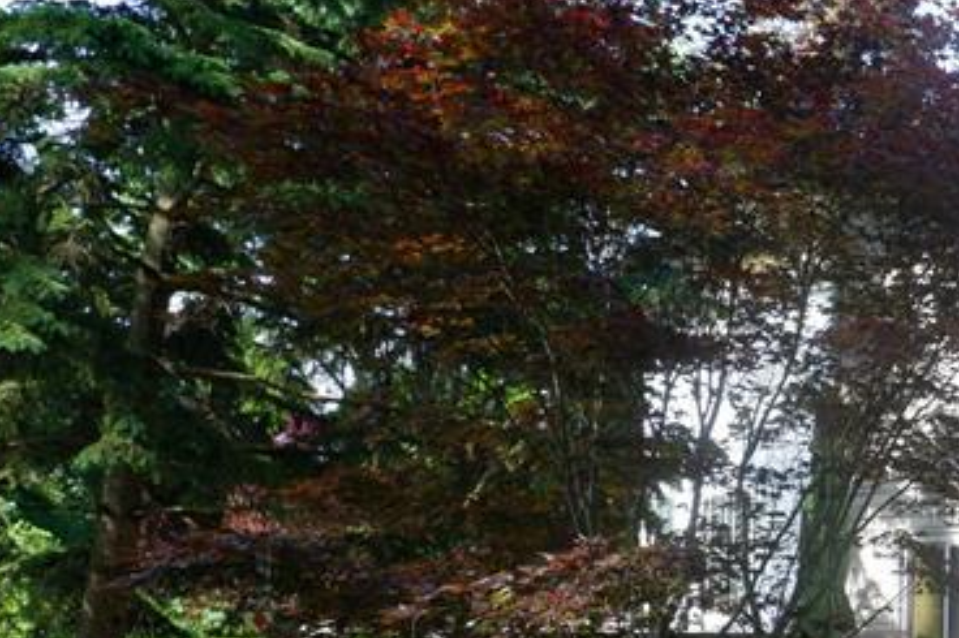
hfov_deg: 26.0
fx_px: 1704
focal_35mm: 64
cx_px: 1298
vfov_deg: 20.9
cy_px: 539
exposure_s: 1/125
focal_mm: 15
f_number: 6.4
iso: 200
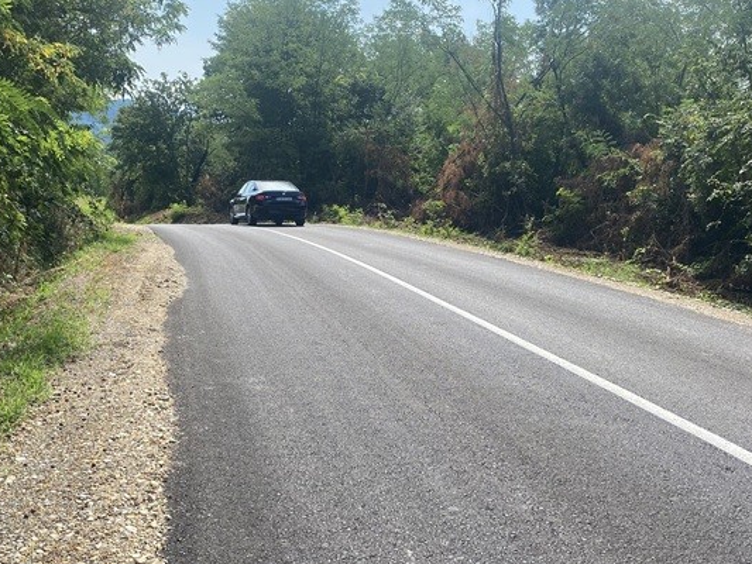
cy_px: 331
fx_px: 847
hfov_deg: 47.8
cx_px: 365
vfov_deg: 36.7
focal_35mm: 39
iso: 32
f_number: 1.8
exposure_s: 1/1543
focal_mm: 4.25
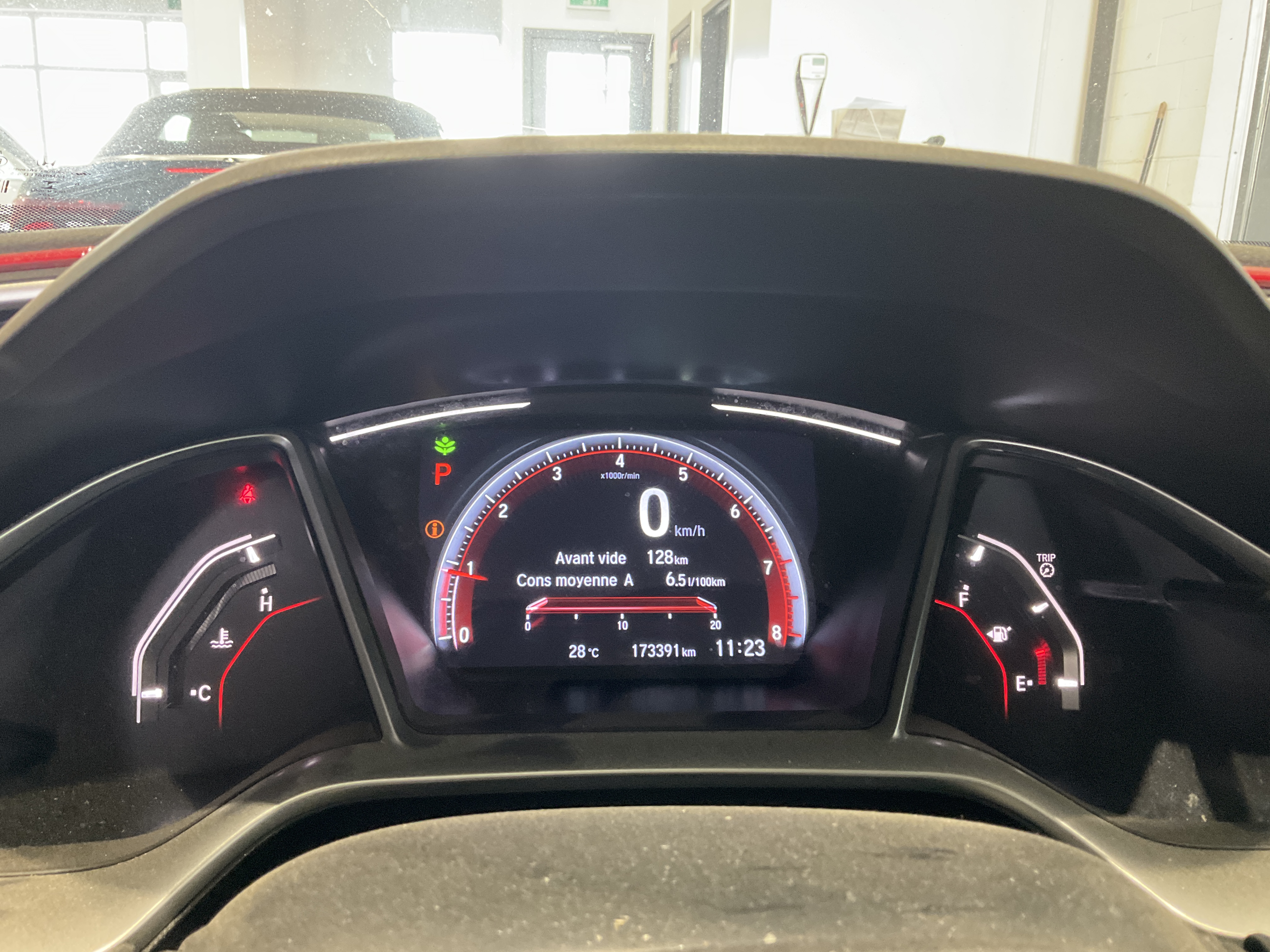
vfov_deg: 48.2
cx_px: 635
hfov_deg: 61.7
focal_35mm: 29
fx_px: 1064
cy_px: 476
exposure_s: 1/40
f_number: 1.8
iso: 200
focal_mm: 3
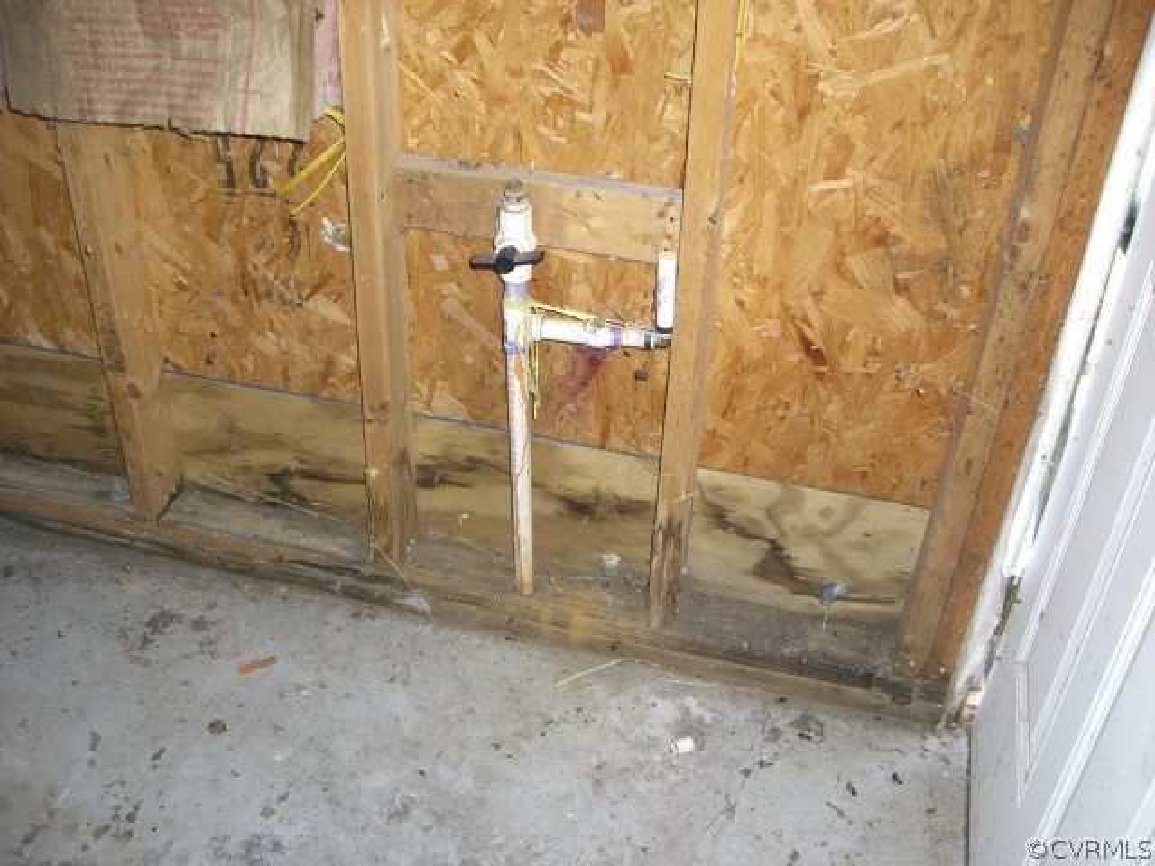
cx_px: 578
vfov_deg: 37.7
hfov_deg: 49.0
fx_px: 1268
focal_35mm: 38
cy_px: 433
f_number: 2.7
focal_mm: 6.2
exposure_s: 1/60
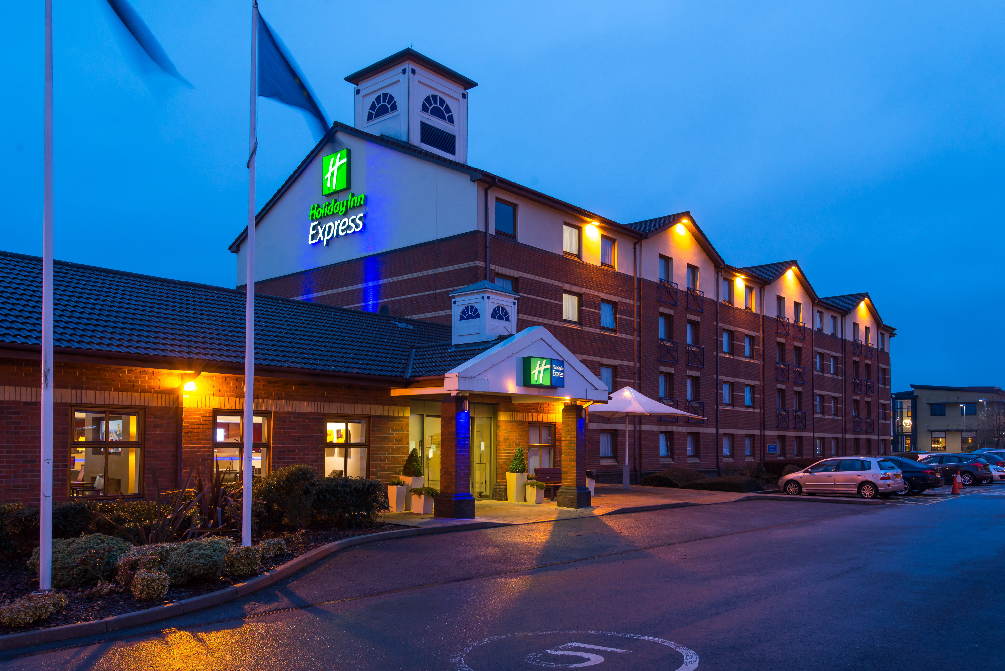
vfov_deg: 46.4
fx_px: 782
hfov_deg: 65.5
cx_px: 502
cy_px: 336
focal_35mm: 28
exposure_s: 1/1.67
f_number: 9
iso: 400
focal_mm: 28
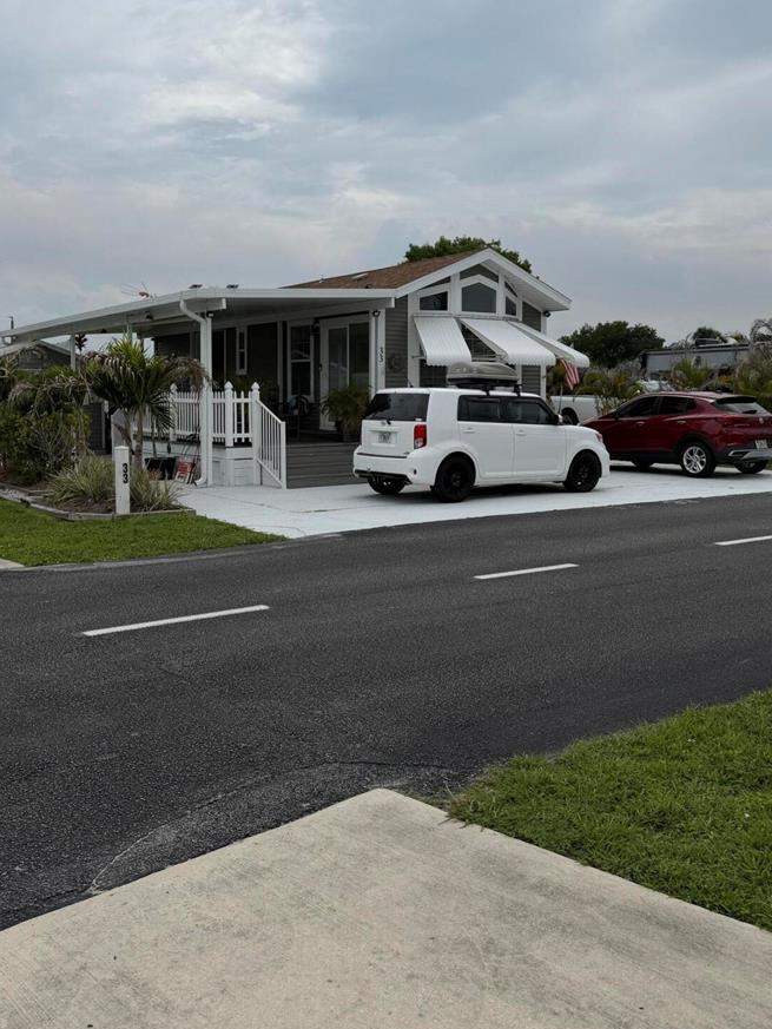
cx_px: 397
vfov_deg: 55.0
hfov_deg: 43.0
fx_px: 981
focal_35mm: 33
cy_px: 424
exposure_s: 1/11905
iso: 80
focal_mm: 6.76
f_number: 1.78
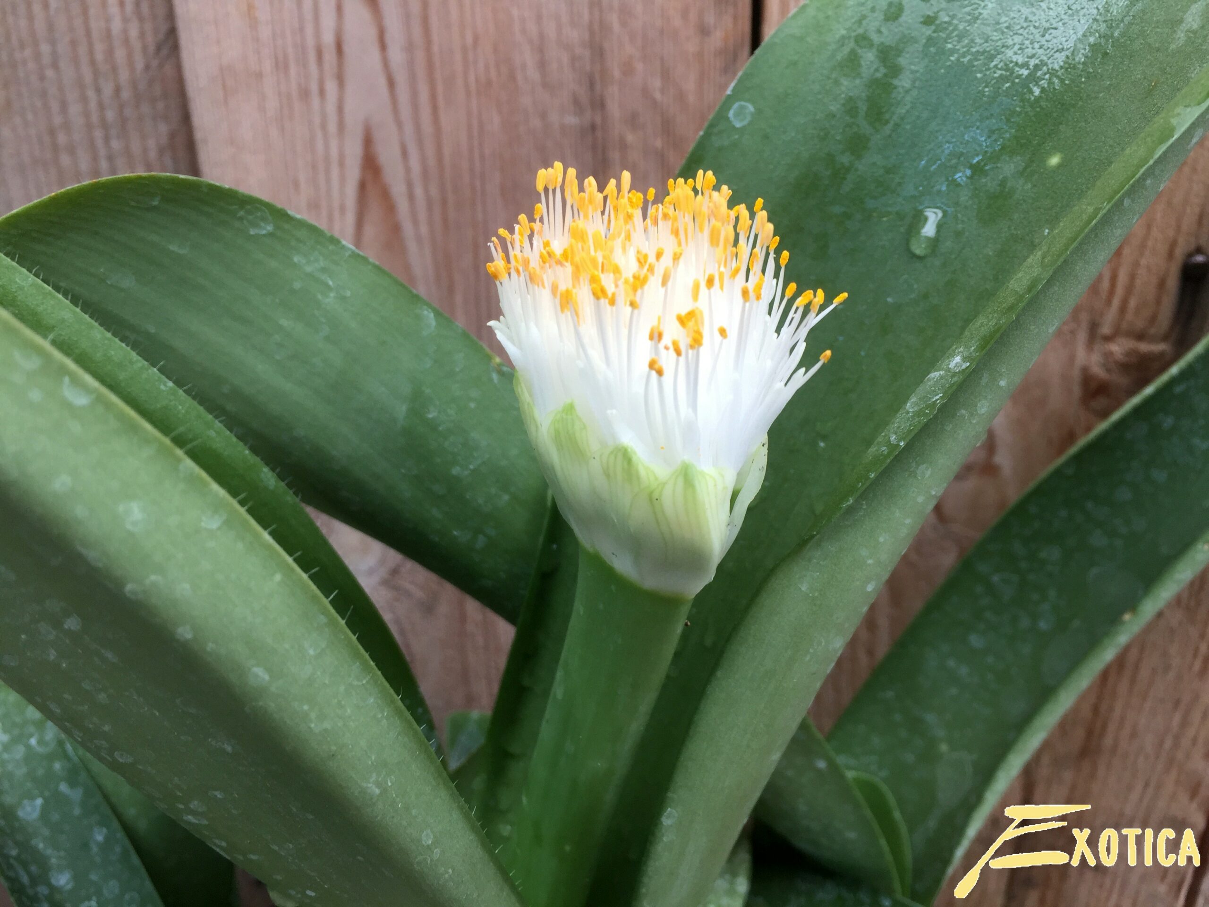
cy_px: 454
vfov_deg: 48.2
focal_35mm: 29
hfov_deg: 61.7
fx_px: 1013
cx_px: 604
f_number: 2.2
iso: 40
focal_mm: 4.15
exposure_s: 1/50
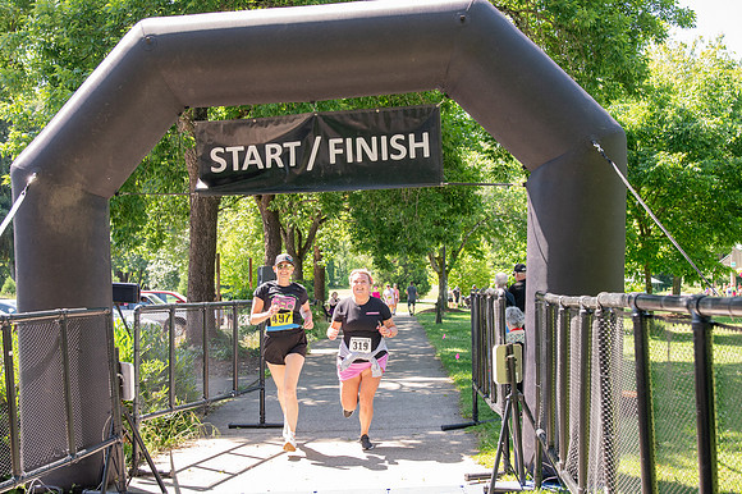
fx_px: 948
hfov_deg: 42.8
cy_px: 247
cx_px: 371
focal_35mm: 46
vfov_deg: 29.2
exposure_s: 1/400
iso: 500
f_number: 4
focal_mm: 31
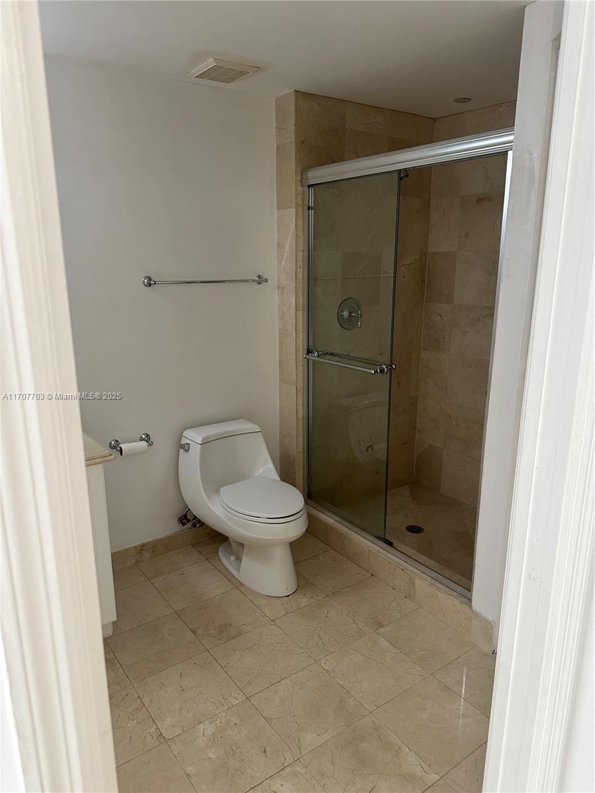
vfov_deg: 71.6
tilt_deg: -12.1
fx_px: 550
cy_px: 396
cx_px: 298
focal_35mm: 24
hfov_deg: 56.8
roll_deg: -0.6
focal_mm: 6.86
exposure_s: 1/120
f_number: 1.78
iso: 160
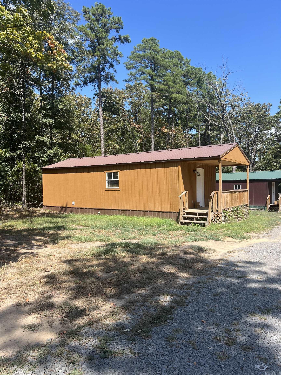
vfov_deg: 67.3
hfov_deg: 53.1
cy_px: 188
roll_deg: +0.2
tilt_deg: +1.1
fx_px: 281
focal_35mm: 26
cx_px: 140
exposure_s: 1/1972
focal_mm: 5.7
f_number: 1.5
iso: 50
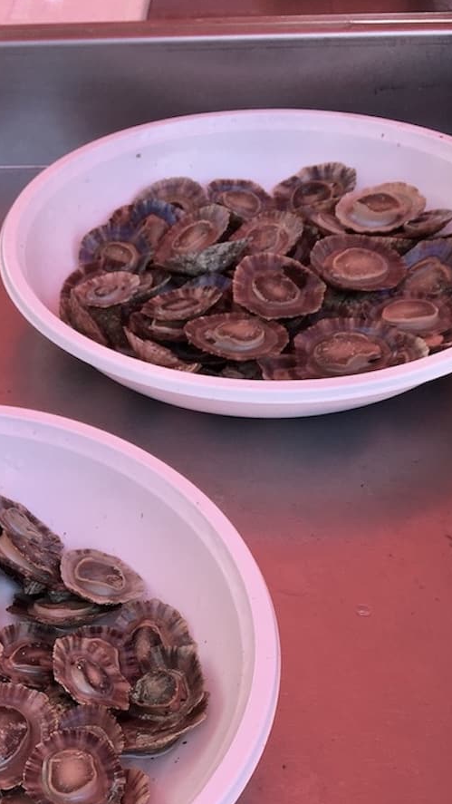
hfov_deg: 20.0
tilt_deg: -44.2
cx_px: -60
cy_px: 618
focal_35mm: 57
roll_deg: +4.9
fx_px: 1214
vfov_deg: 35.7
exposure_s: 1/154
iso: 25
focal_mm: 4.15
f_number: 2.2
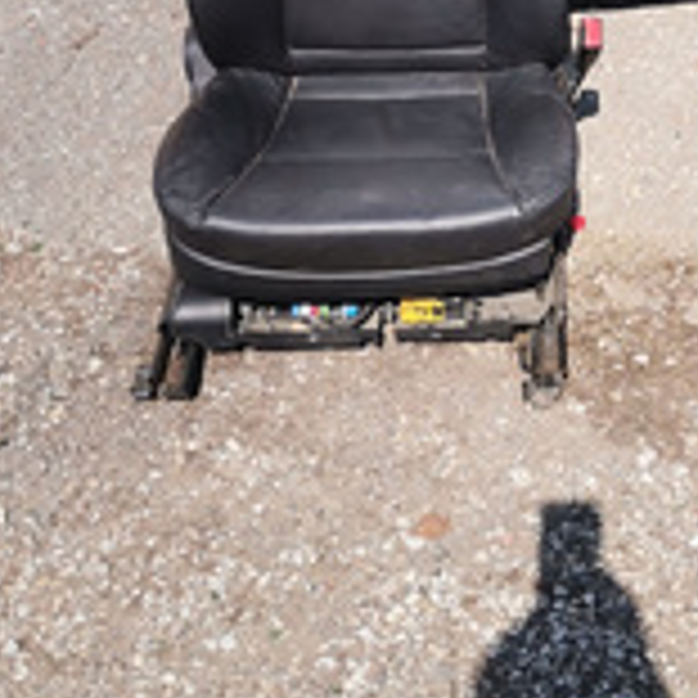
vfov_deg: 22.6
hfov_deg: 22.9
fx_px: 1688
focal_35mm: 74
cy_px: 18
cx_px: 601
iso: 50
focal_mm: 4.75
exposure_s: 1/1828
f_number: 1.8
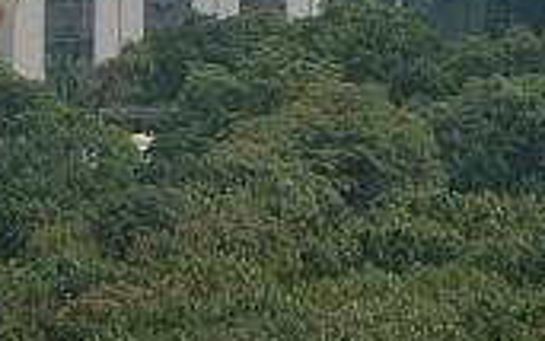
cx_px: -303
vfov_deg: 1.3
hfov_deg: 2.1
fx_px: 14813
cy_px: -10
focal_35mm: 997
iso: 80
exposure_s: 1/400
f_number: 5.6
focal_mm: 33.5
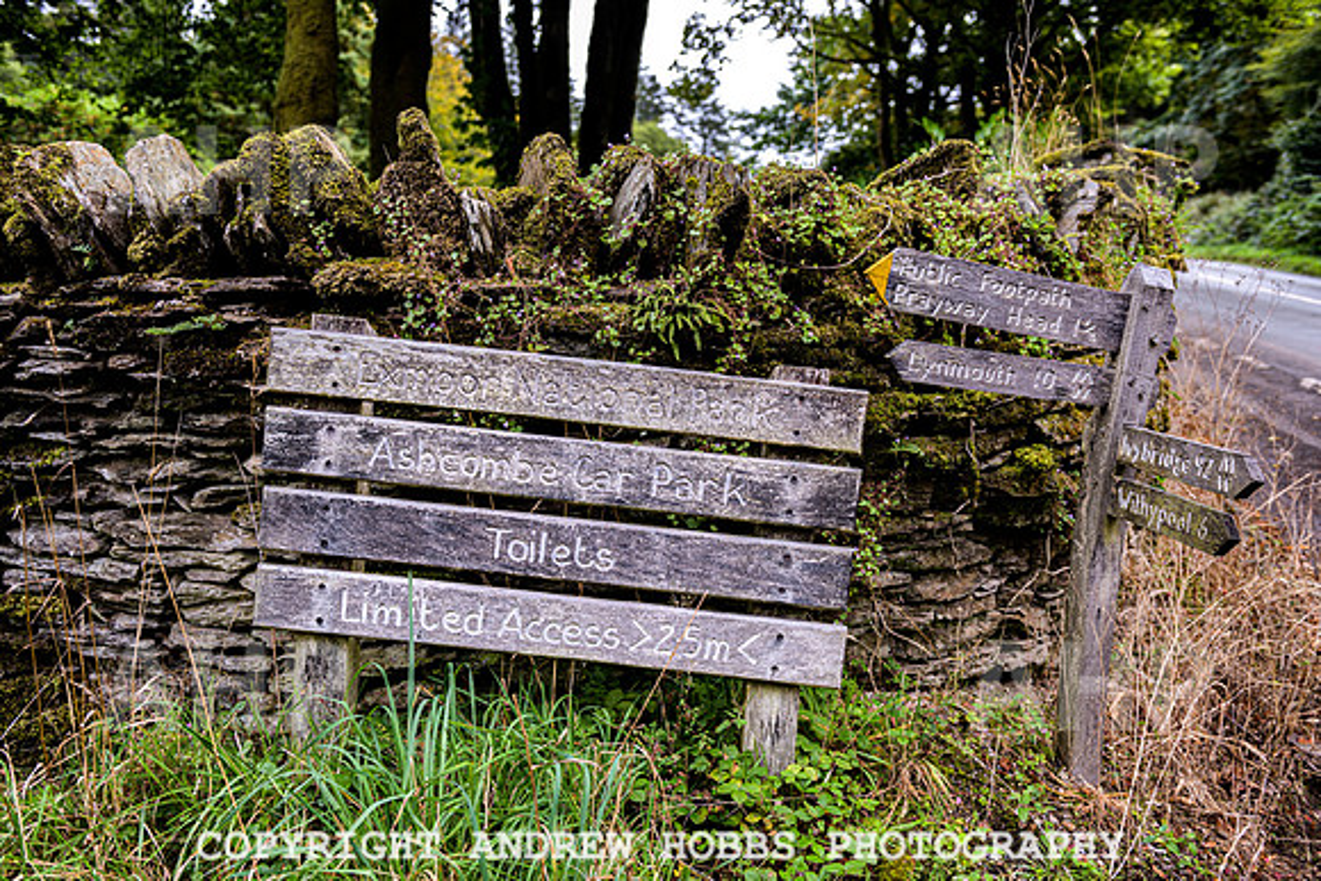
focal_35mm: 34
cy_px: 440
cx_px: 660
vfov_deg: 38.8
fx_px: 1252
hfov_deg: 55.6
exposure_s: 1/160
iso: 250
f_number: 4
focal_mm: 32
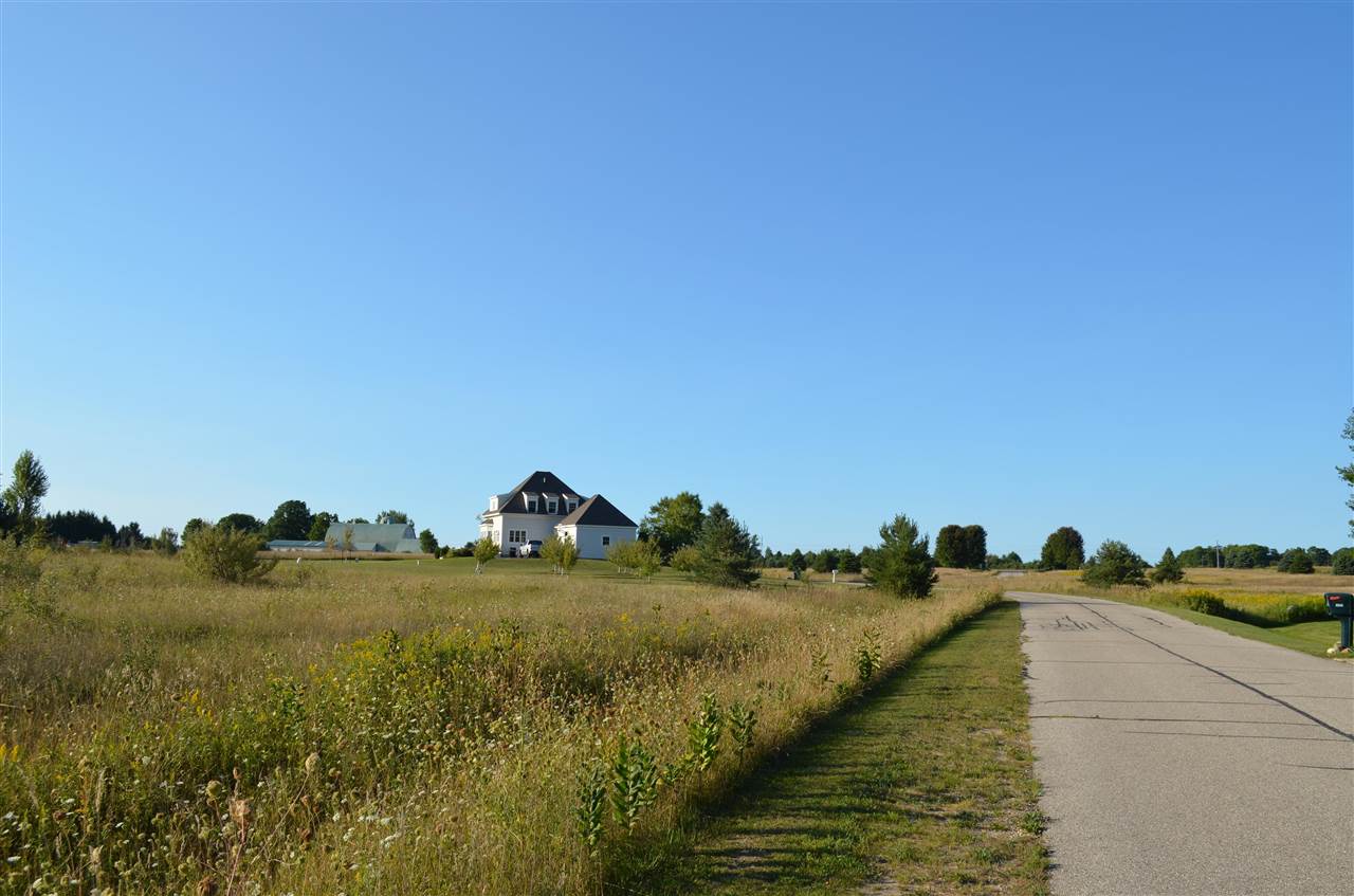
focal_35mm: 33
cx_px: 677
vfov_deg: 39.8
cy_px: 448
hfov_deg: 57.3
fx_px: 1238
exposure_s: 1/250
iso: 125
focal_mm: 22
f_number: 8
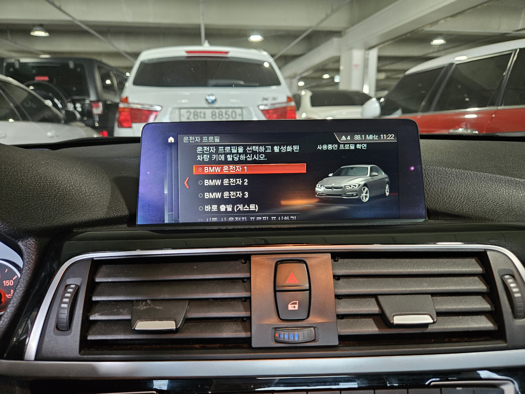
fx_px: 349
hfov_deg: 73.9
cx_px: 262
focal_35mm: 23
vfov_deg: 58.9
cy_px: 197
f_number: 1.8
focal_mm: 5.4
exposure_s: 1/34.8
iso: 500
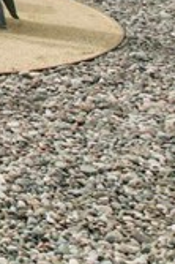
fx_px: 986
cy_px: -211
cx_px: -612
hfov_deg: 6.8
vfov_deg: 13.6
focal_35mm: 135
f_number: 2.8
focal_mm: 8.38
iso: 110
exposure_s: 1/3000
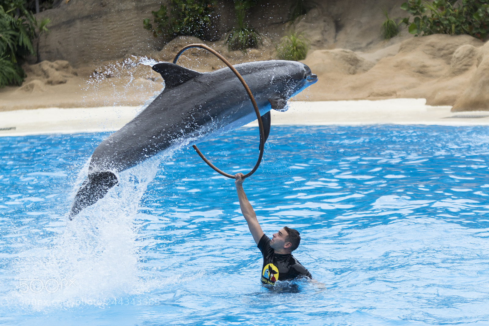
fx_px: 2281
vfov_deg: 8.2
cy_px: 163
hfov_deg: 12.2
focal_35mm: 168
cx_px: 244
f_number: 2.8
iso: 400
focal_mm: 112
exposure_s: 1/4000
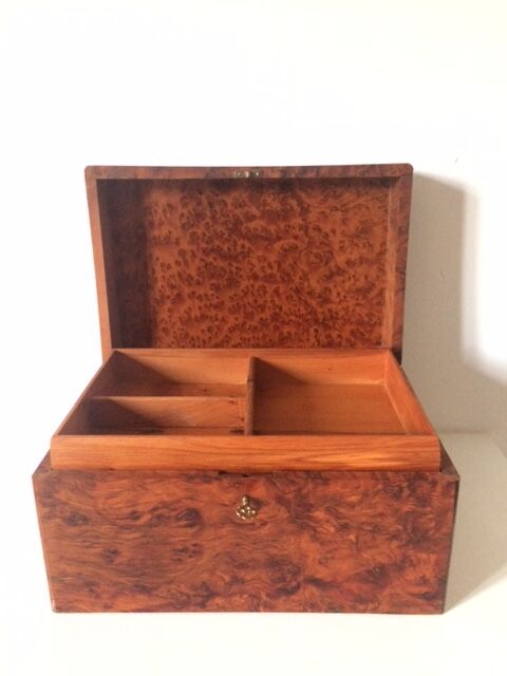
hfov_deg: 48.2
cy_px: 338
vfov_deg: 61.7
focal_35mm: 29
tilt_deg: -24.6
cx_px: 254
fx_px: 566
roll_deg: +0.8
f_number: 2.2
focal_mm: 4.15
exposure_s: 1/17
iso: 320
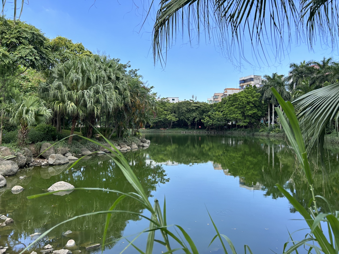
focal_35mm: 26
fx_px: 255
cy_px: 127
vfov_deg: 53.1
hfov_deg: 67.3
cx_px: 170
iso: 50
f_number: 1.5
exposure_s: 1/1621
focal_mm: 5.7
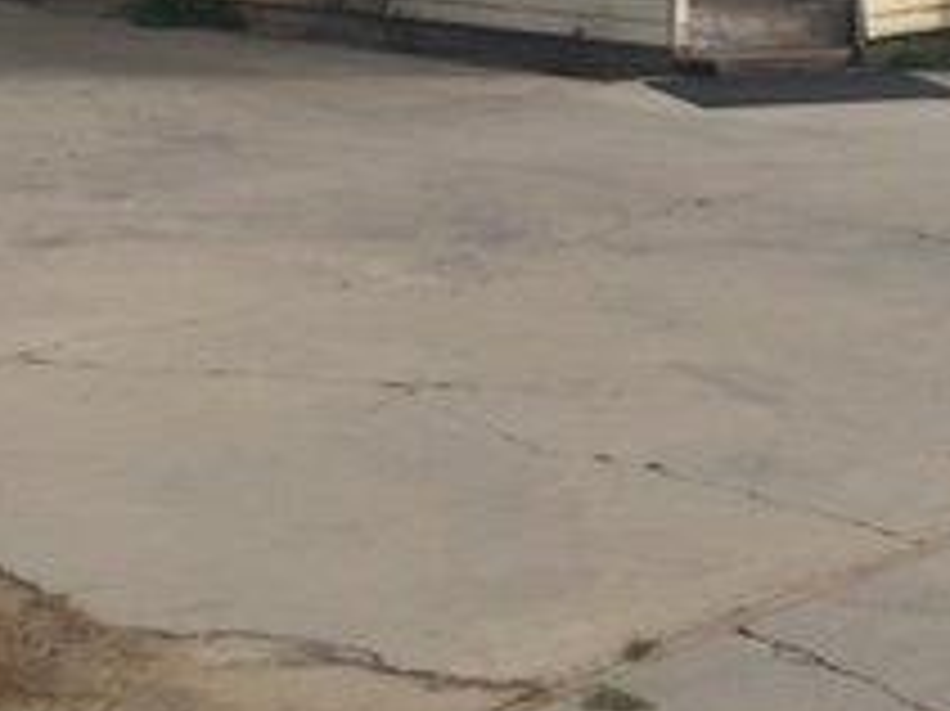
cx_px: 558
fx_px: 2414
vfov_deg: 16.0
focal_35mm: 88
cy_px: -166
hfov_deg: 22.2
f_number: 2.2
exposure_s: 1/1647
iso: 32
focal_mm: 4.15
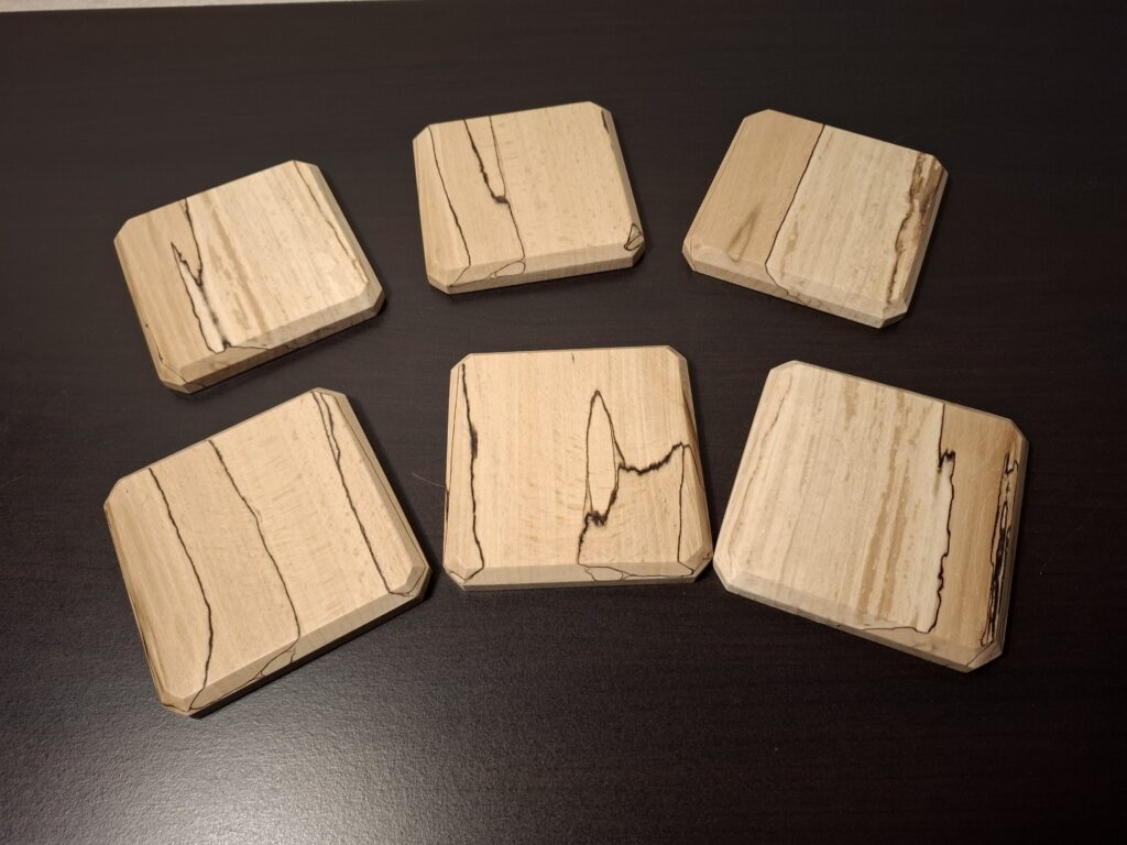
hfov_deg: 73.9
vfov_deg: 58.9
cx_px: 564
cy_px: 422
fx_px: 749
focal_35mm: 23
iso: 200
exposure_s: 1/50
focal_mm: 5.54
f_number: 1.8
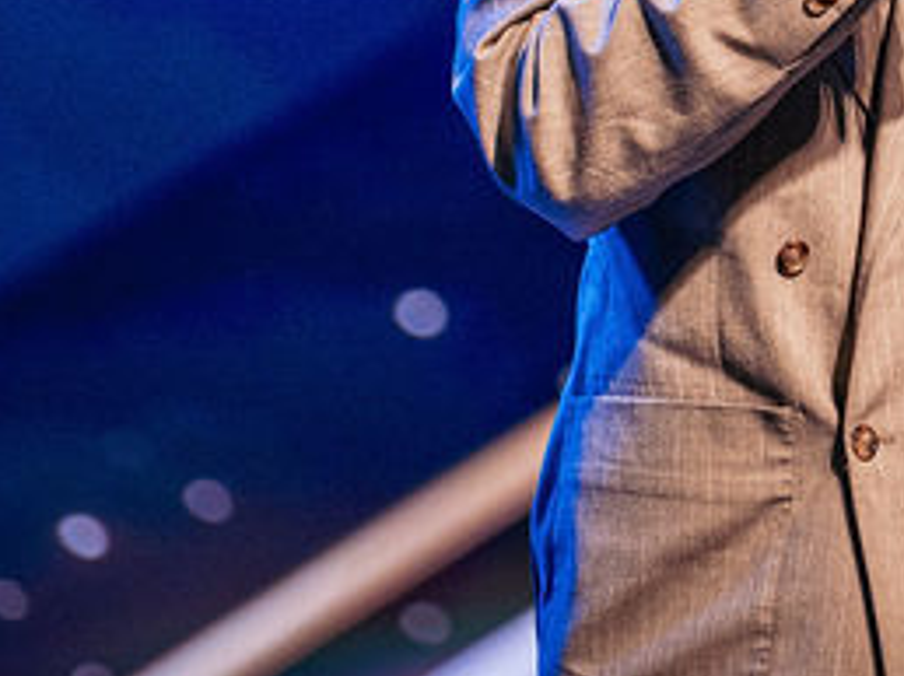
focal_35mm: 572
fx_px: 14924
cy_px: -373
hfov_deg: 3.5
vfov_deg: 2.6
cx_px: 918
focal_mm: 150
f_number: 2.8
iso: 500
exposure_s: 1/200
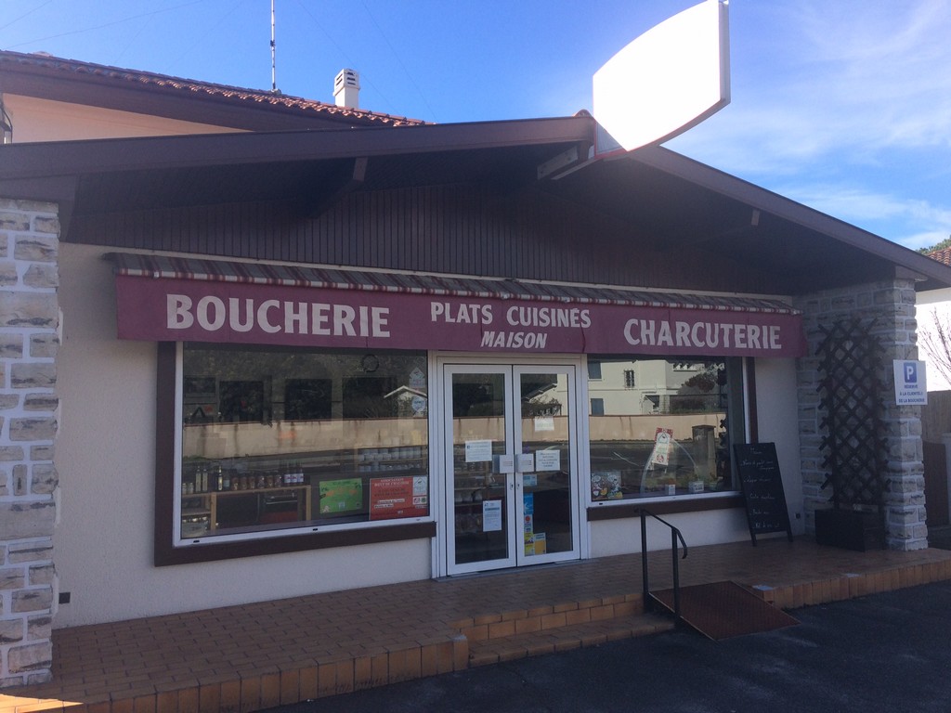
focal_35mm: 29
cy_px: 356
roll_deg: +0.9
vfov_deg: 48.2
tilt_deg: +2.8
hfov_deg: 61.7
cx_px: 476
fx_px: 797
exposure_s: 1/1026
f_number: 2.2
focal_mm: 4.15
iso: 32
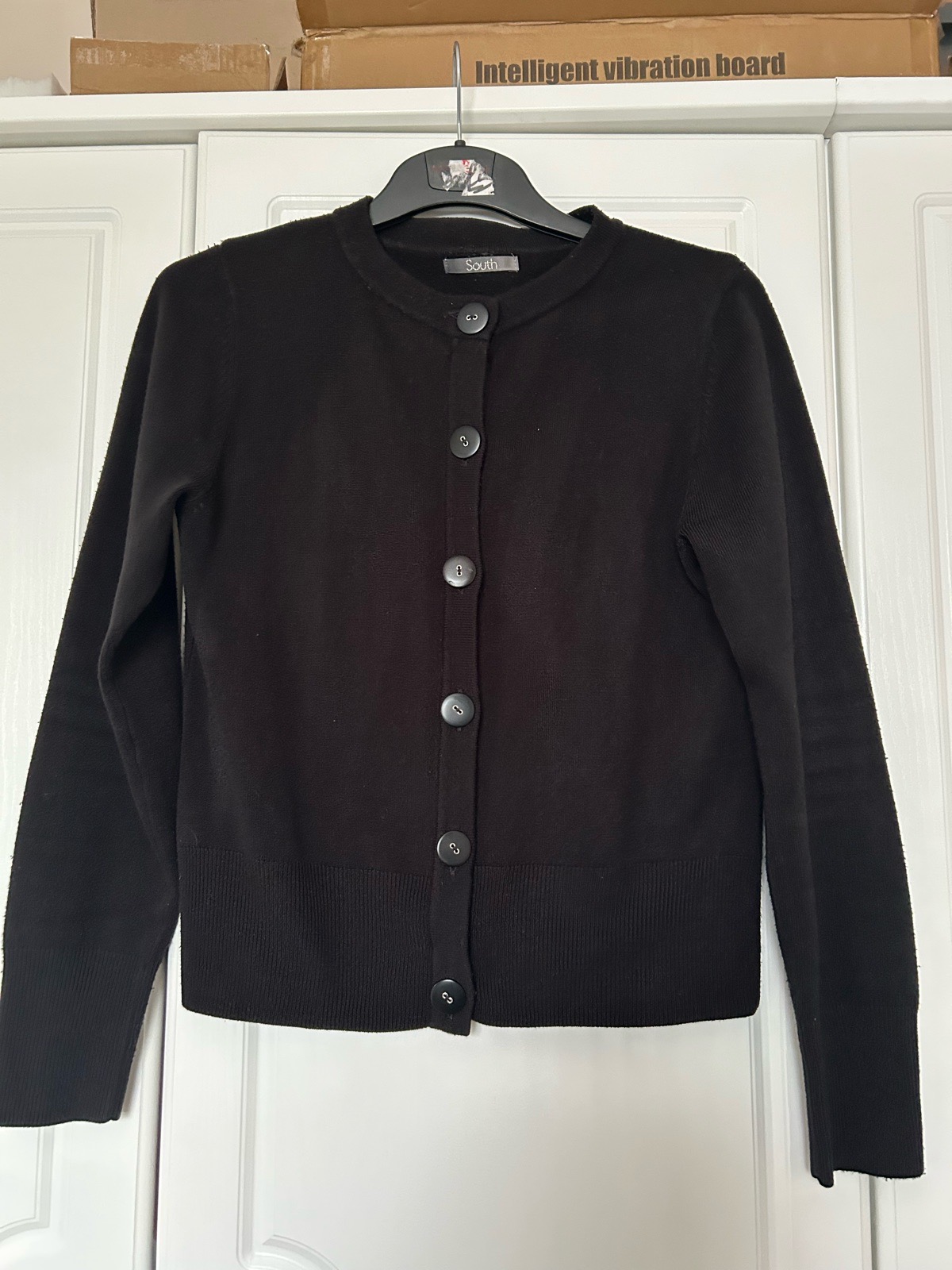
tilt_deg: +9.2
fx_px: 953
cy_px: 635
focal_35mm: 26
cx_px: 476
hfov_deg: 53.1
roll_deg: +1.1
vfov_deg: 67.3
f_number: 1.5
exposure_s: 1/42
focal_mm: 5.7
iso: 500
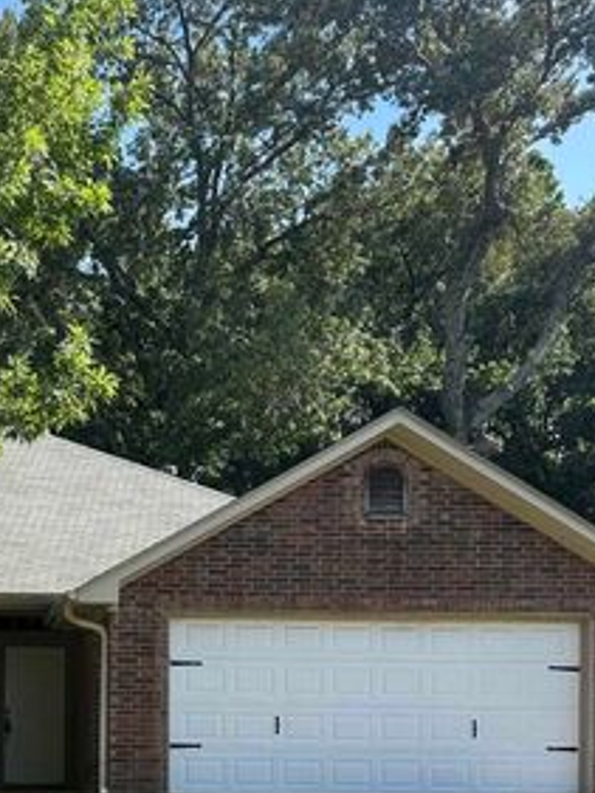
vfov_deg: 32.2
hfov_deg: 24.7
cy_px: 707
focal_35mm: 57
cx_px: 31
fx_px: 1305
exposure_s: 1/1613
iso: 80
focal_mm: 6.86
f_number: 1.78
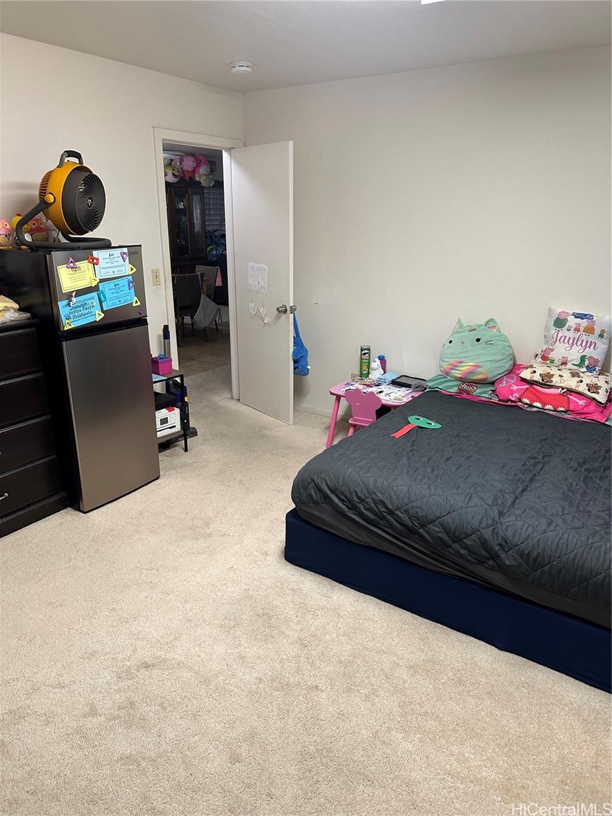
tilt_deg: -19.3
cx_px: 306
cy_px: 408
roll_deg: -0.9
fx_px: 566
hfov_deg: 56.8
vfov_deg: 71.6
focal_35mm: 24
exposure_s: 1/60
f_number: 1.78
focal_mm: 6.86
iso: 200
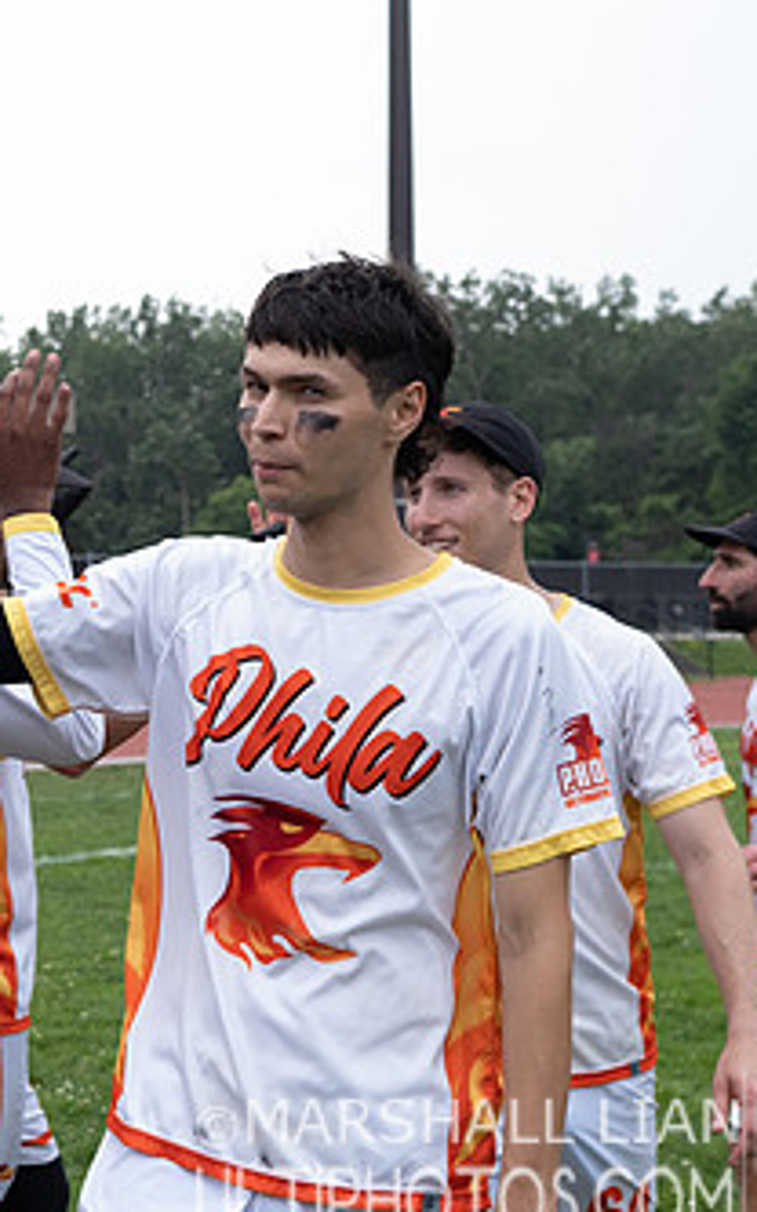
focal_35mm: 76
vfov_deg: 27.0
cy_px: 425
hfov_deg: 17.0
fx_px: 2510
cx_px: 123
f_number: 3.6
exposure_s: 1/800
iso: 125
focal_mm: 23
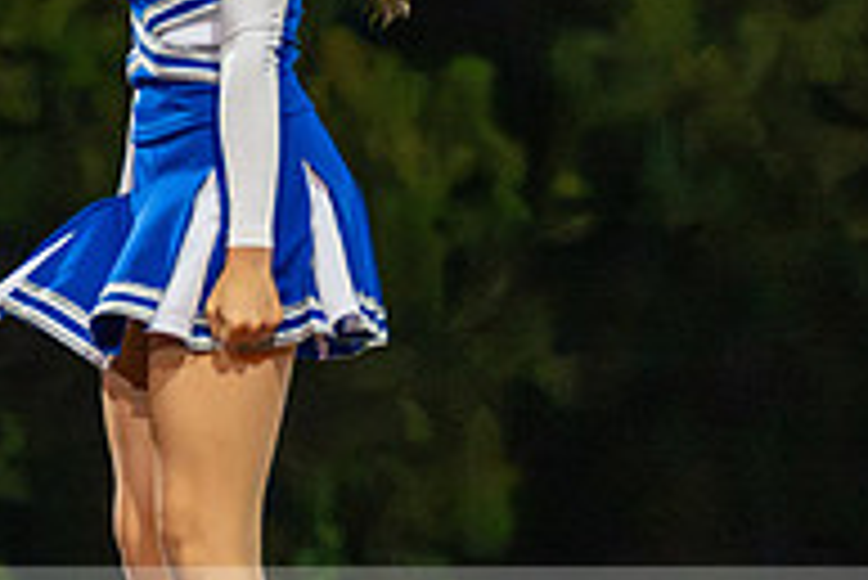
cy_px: 339
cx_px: -211
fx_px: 6515
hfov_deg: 7.5
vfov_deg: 5.1
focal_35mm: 270
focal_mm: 90
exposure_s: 1/1000
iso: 20000
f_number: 2.8
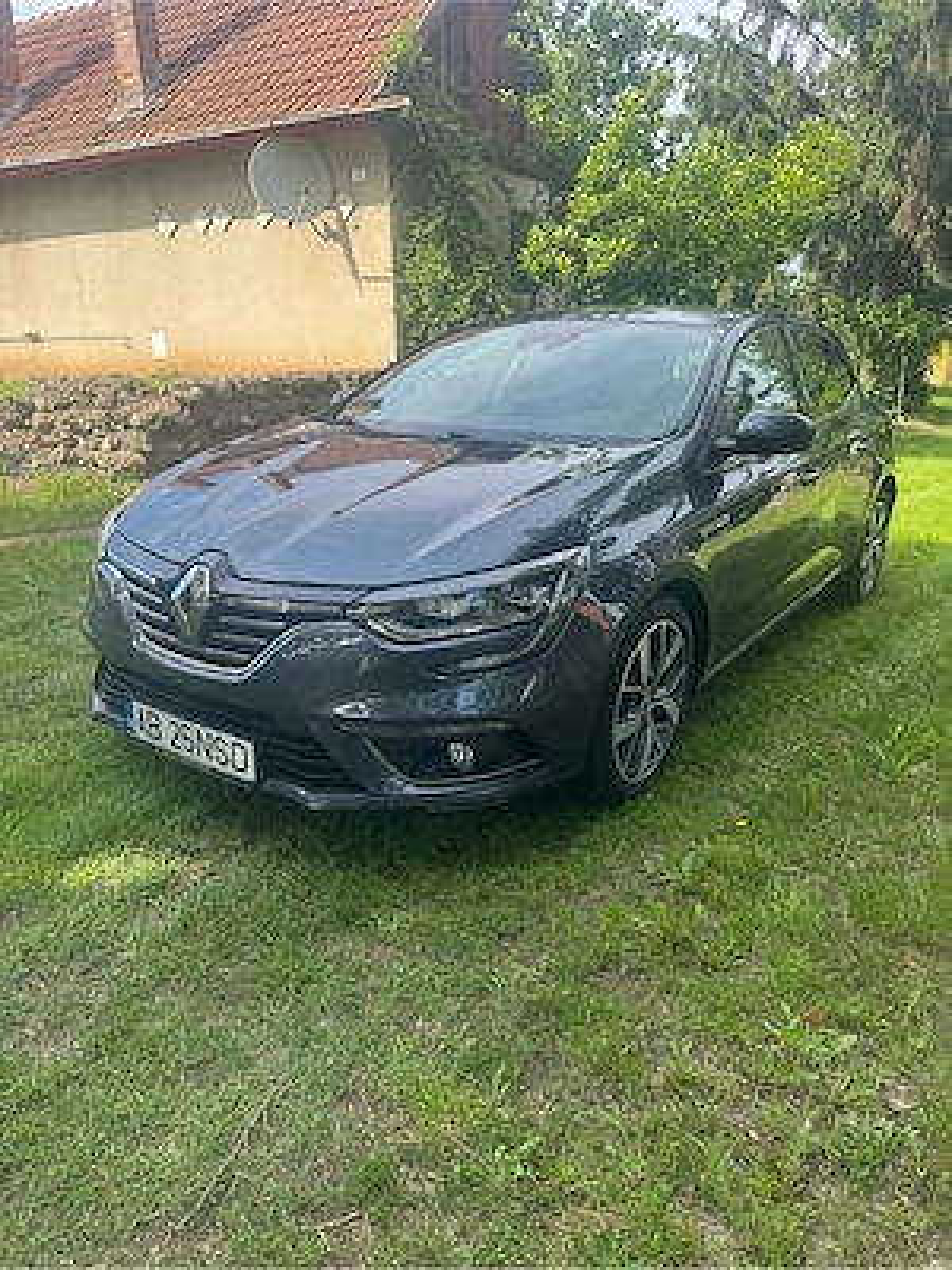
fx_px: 880
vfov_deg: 71.6
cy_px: 635
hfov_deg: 56.8
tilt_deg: -17.6
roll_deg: +1.9
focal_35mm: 24
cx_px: 476
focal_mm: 6.76
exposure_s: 1/1076
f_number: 1.78
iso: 80
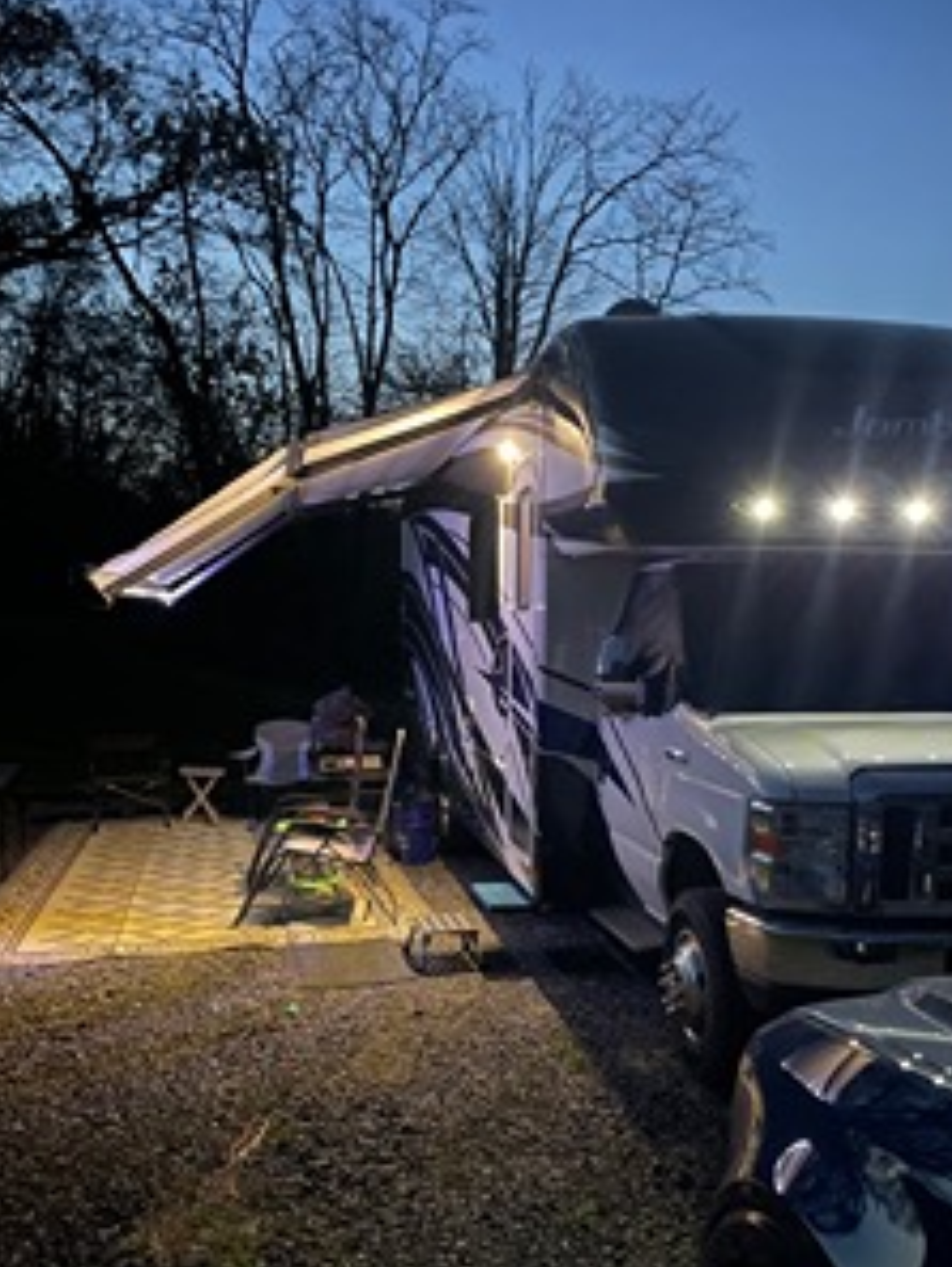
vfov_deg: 52.2
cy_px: 764
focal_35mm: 35
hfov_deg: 40.6
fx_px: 1282
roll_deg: -0.2
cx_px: 538
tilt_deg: -5.4
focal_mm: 4.2
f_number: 1.6
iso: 640
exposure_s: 1/4
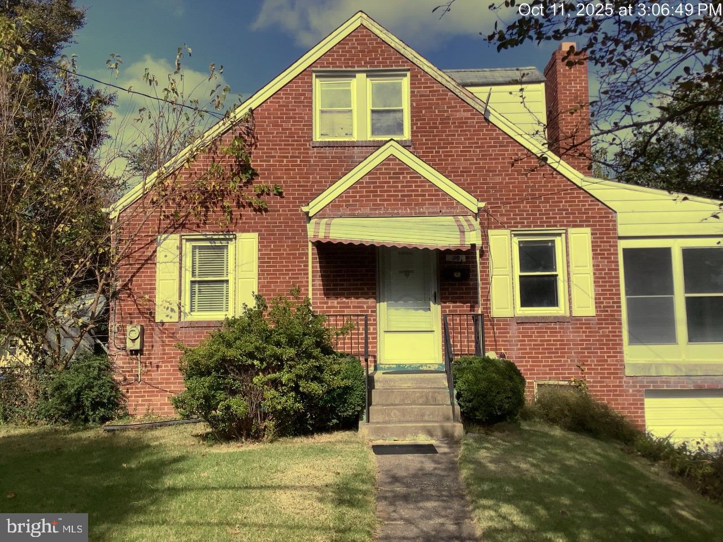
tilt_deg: +5.4
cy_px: 271
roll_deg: +1.6
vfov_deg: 45.4
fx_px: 647
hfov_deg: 58.4
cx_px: 362
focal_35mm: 31
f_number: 2.4
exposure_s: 1/2262
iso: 25
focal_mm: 3.3
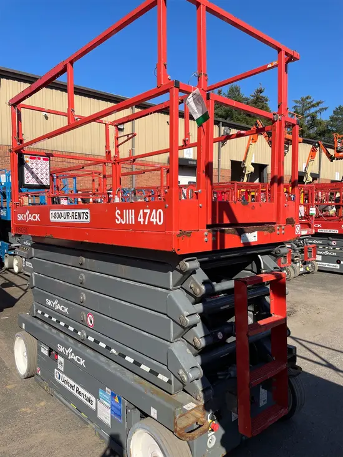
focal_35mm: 26
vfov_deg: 67.3
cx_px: 172
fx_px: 343
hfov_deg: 53.1
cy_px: 228
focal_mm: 4.2
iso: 50
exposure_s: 1/4132
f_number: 1.6
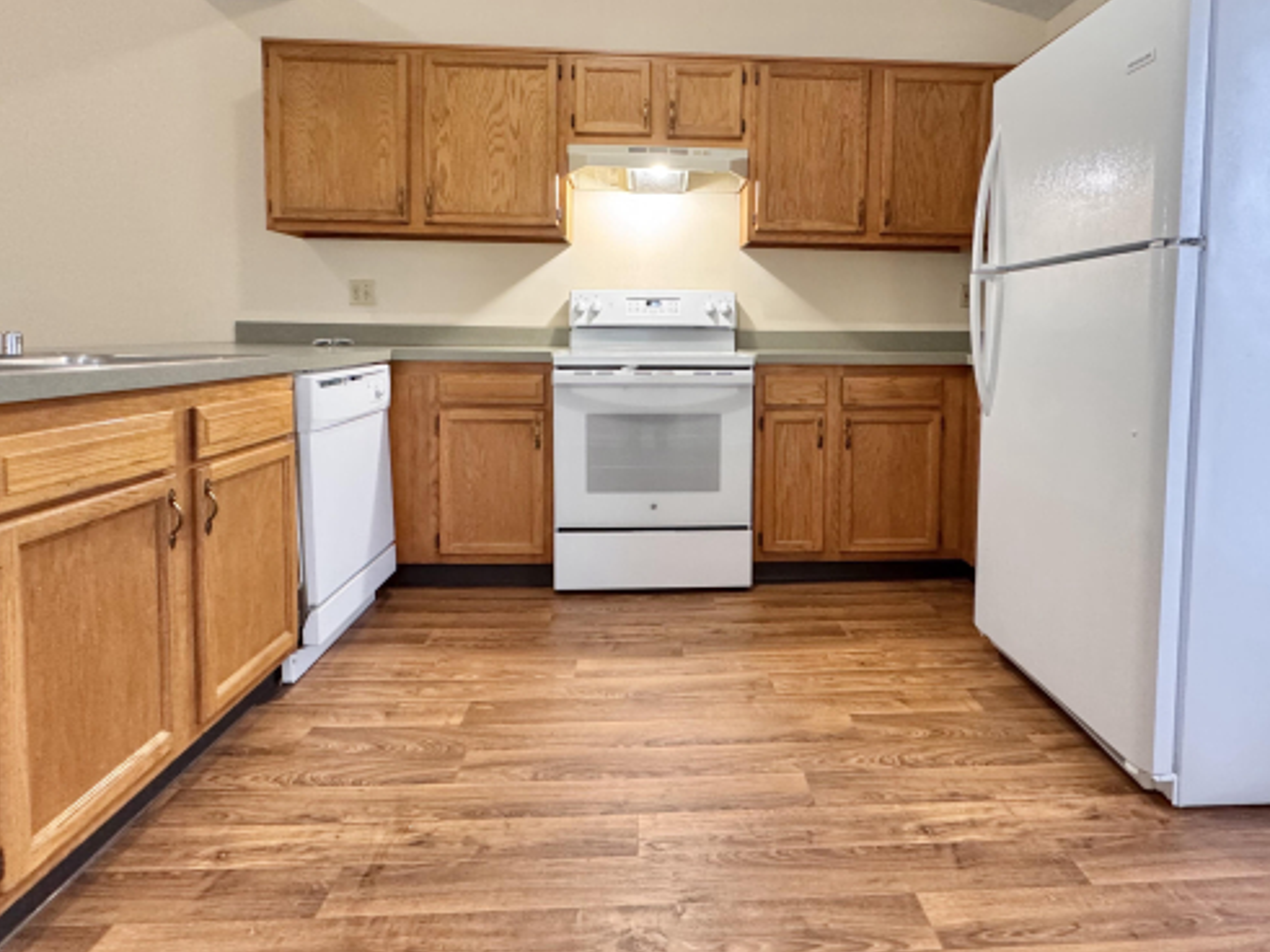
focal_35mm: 19
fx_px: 697
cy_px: 370
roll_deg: -0.7
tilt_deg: -3.0
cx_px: 682
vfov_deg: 67.8
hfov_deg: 84.5
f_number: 2.2
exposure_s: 1/60
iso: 640
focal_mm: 2.22
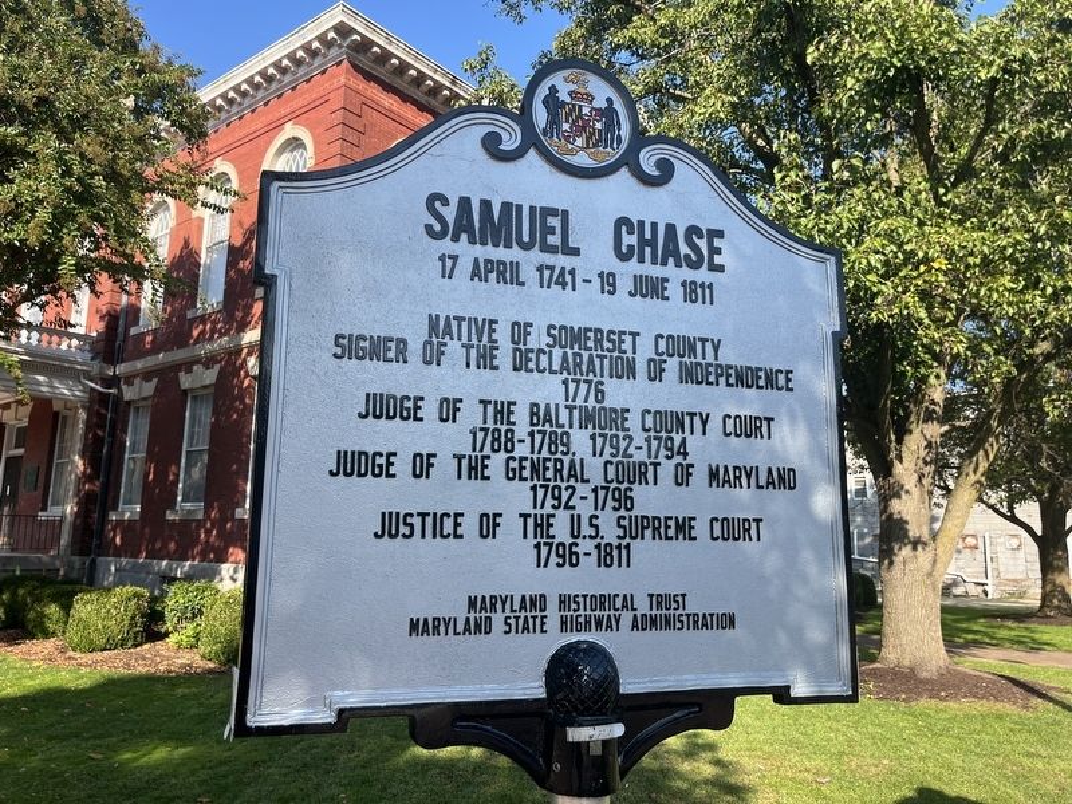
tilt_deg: +10.5
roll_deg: -0.4
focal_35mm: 26
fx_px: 805
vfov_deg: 53.1
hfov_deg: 67.3
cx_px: 536
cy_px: 402
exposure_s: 1/1266
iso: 50
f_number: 1.6
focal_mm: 5.1
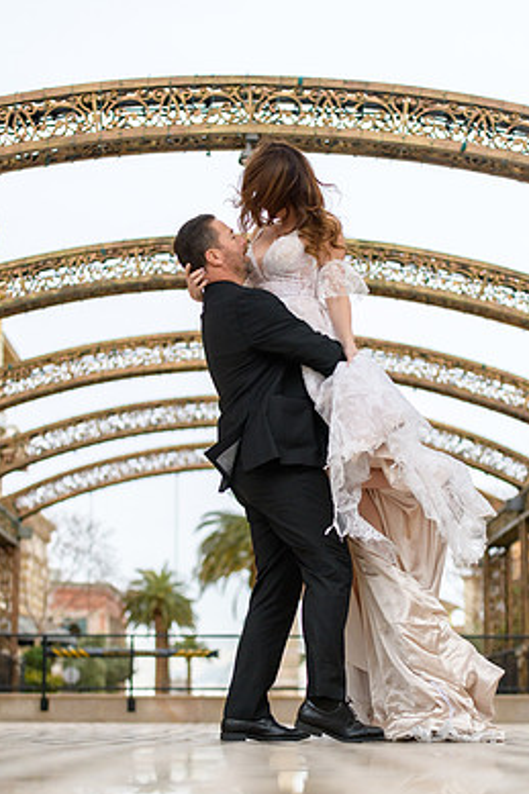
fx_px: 1787
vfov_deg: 25.1
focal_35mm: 81
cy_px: 435
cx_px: 298
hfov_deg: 16.8
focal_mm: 70
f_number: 2.8
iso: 400
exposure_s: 1/3200
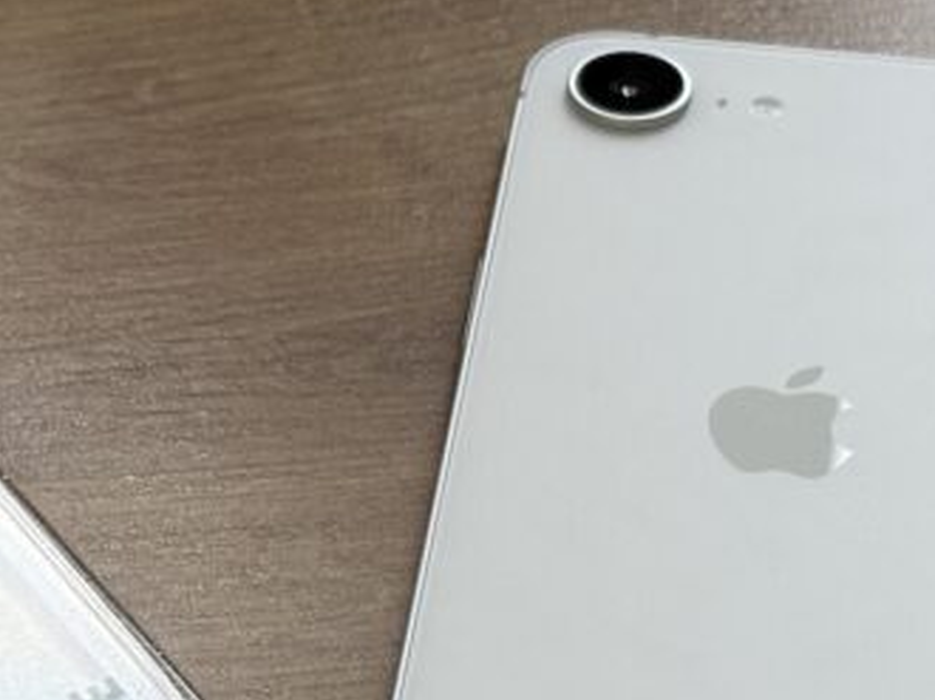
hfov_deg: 13.2
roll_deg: +1.5
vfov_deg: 9.9
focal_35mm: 149
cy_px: 612
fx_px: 4022
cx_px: 224
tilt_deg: -43.2
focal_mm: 6.76
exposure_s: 1/120
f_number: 1.78
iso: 100
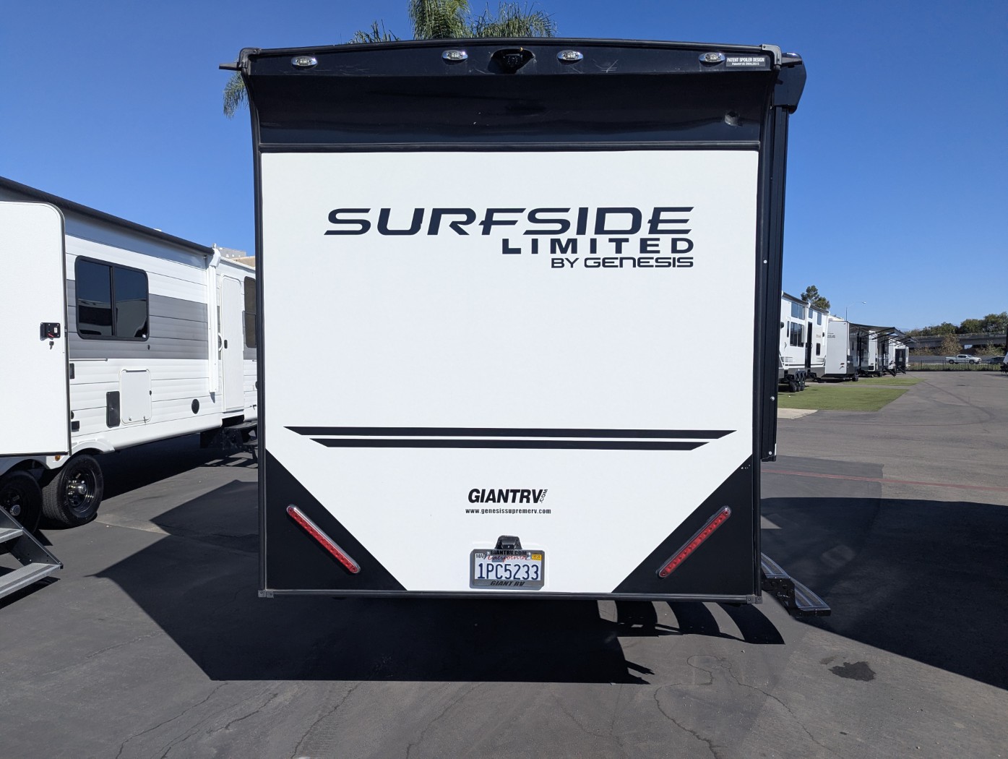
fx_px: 700
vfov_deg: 56.9
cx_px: 504
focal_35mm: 24
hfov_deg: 71.5
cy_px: 380
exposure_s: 1/4926
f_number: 1.85
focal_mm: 6.81
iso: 95
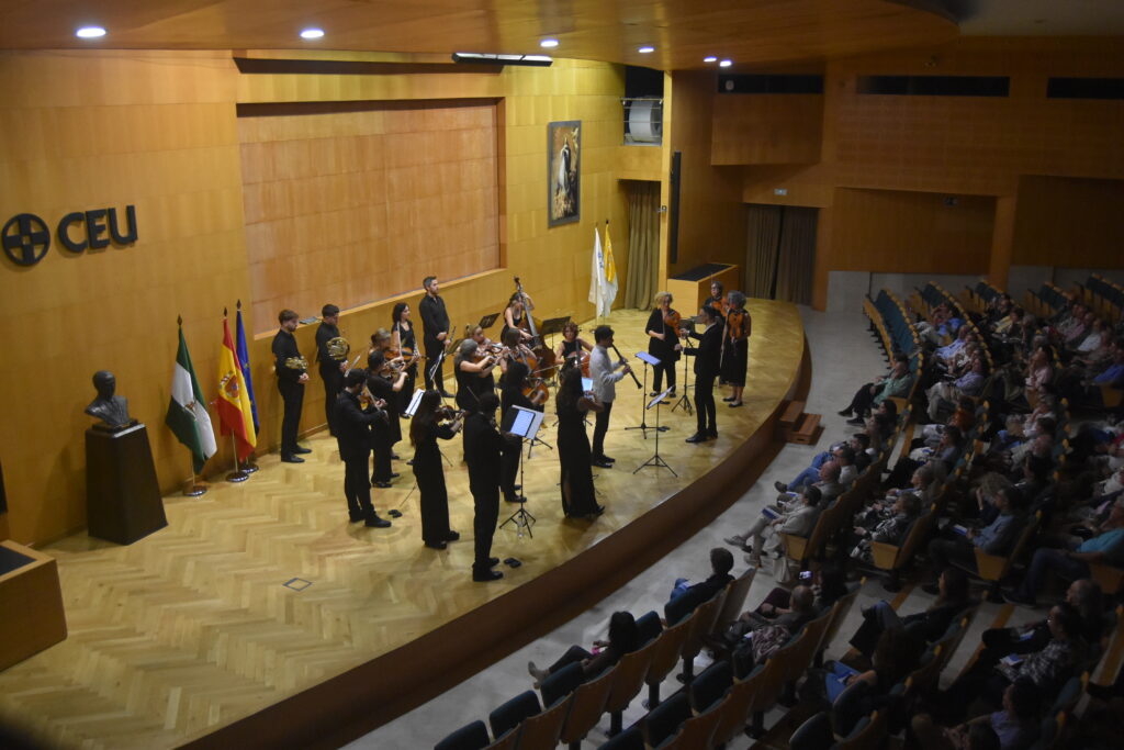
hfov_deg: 57.2
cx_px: 562
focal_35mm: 33
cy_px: 375
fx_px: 1030
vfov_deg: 40.0
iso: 3600
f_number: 3.5
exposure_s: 1/60
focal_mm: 22
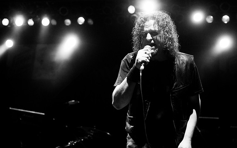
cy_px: 74
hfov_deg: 33.0
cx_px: 117
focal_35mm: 62
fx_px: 400
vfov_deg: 21.0
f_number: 2.8
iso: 800
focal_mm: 40
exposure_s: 1/320
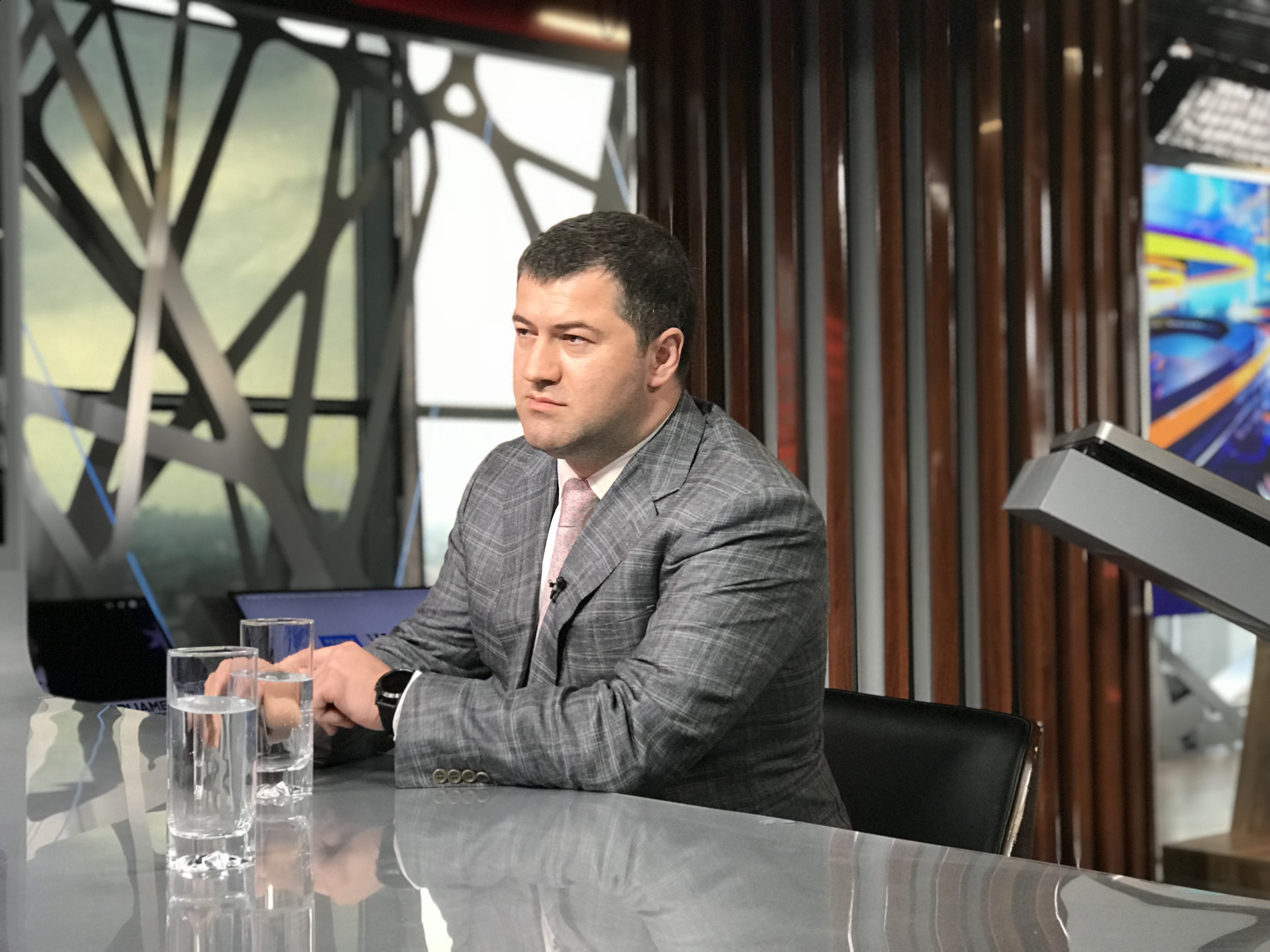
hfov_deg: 33.8
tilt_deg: +0.4
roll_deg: +0.7
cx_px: 635
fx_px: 2091
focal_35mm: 57
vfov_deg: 25.7
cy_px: 476
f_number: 2.8
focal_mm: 6.6
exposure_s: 1/50
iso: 125
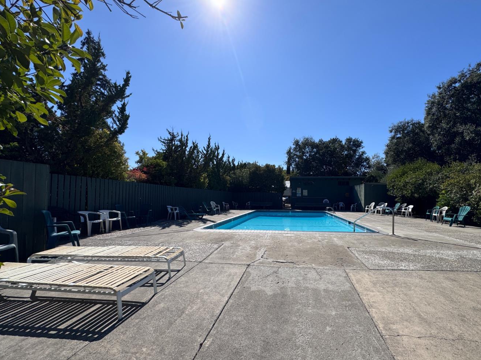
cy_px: 188
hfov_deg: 94.0
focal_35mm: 16
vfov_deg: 78.0
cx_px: 271
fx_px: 222
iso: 50
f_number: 2.2
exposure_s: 1/2985
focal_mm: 2.22
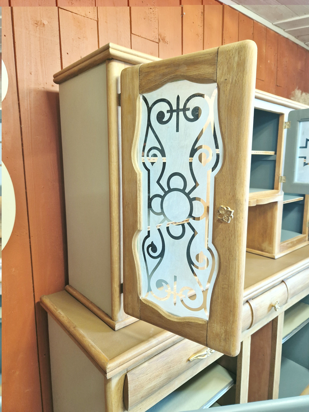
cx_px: 154
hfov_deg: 58.9
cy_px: 206
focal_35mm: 23
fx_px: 274
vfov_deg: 73.9
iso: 400
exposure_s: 1/100
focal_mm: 5.4
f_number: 1.8
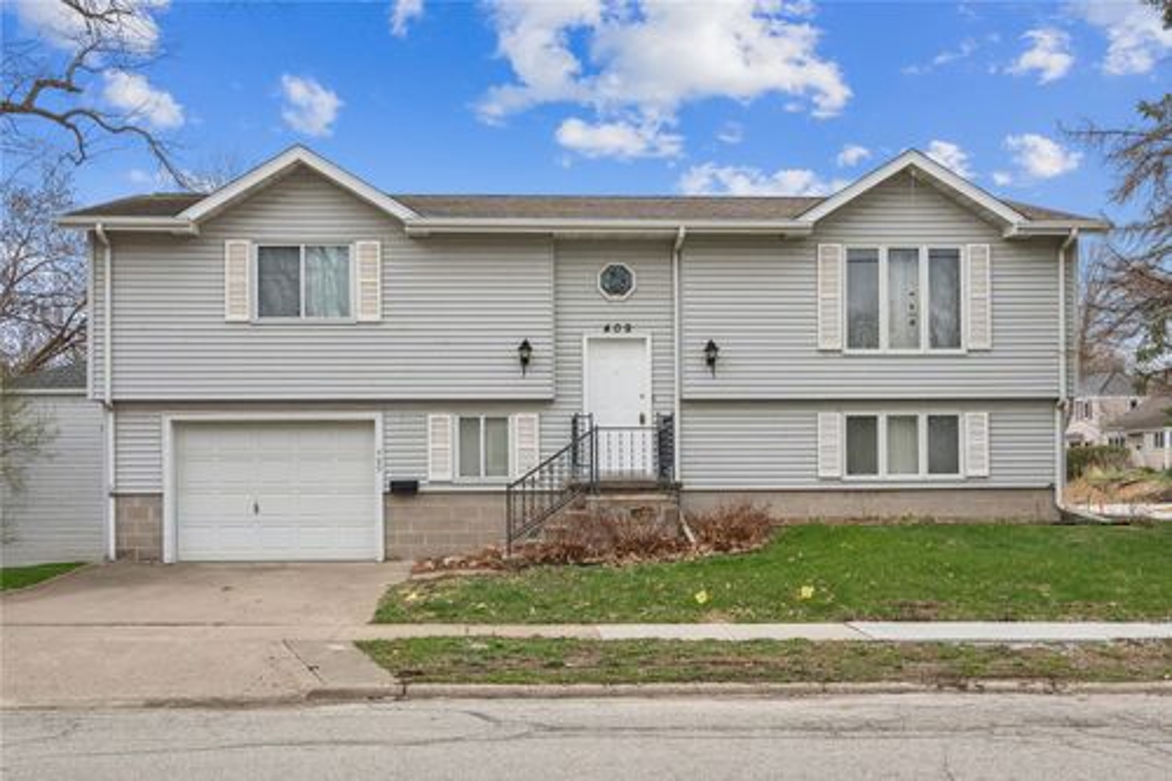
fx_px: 1269
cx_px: 586
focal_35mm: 39
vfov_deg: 34.2
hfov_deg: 49.6
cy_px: 390
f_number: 9
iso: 400
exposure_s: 1/640
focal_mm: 26
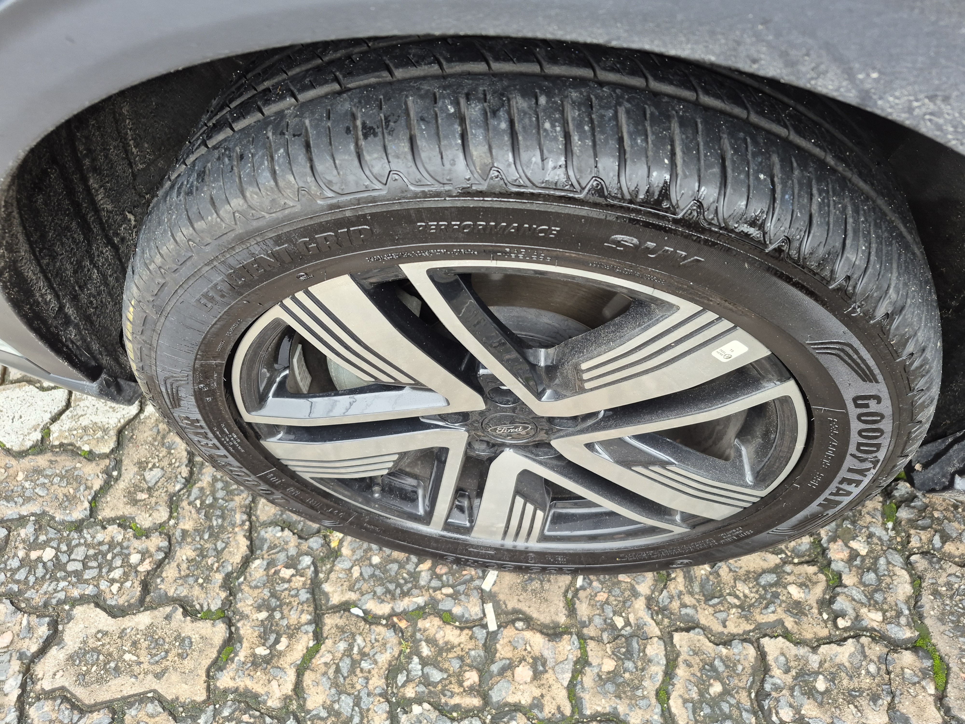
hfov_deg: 73.9
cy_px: 362
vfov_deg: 58.9
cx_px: 482
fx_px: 641
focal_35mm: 23
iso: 125
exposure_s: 1/180
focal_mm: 5.4
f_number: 1.8
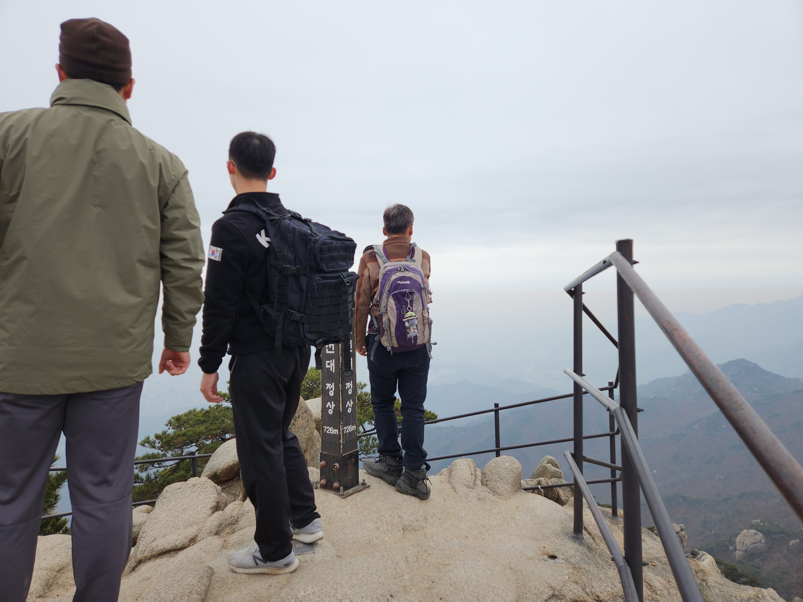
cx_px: 402
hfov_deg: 73.9
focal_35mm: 23
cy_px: 301
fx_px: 534
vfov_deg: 58.9
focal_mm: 5.4
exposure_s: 1/291
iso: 20
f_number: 1.8
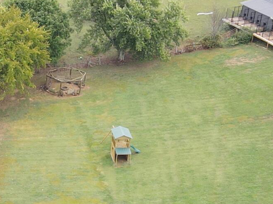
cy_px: 203
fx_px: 859
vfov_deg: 13.4
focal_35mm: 109
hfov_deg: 17.1
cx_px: -71
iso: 100
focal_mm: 4.5
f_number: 2.8
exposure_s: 1/90
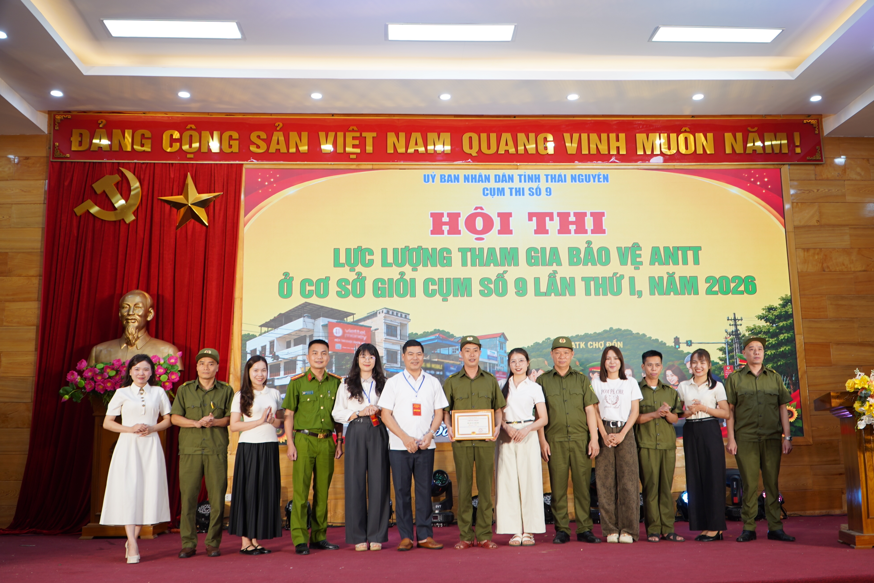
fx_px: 753
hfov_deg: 60.3
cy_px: 292
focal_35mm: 31
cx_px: 437
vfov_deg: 42.3
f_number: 4
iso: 100
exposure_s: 1/40
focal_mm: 21
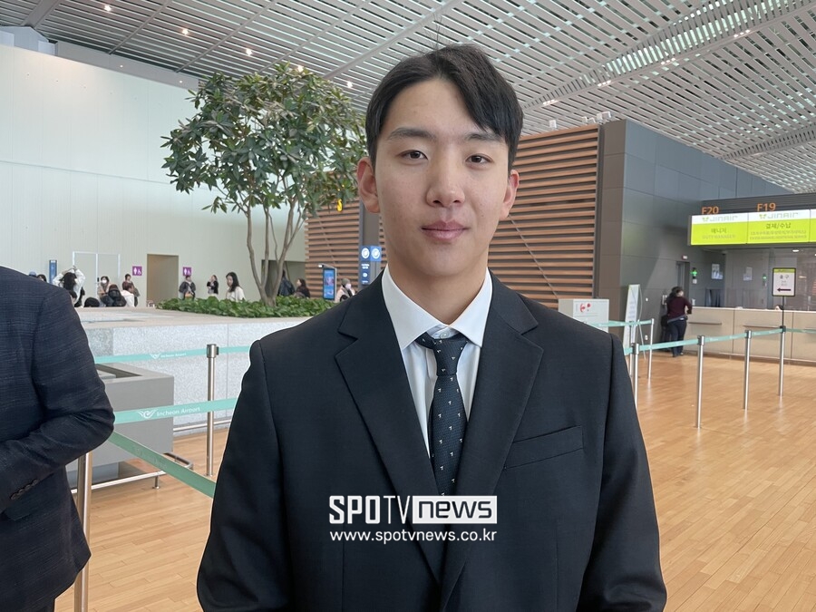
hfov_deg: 67.3
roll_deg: -1.3
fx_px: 613
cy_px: 306
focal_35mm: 26
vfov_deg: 53.1
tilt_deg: -1.7
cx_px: 408
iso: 125
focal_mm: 4.2
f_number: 1.6
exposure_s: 1/60
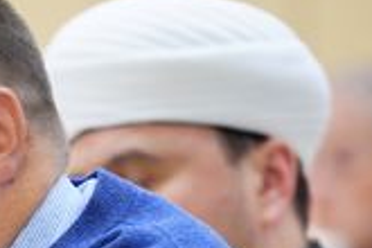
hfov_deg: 2.4
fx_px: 8762
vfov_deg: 1.6
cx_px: -103
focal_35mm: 848
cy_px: 462
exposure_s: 1/250
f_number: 2.8
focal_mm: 200
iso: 2000
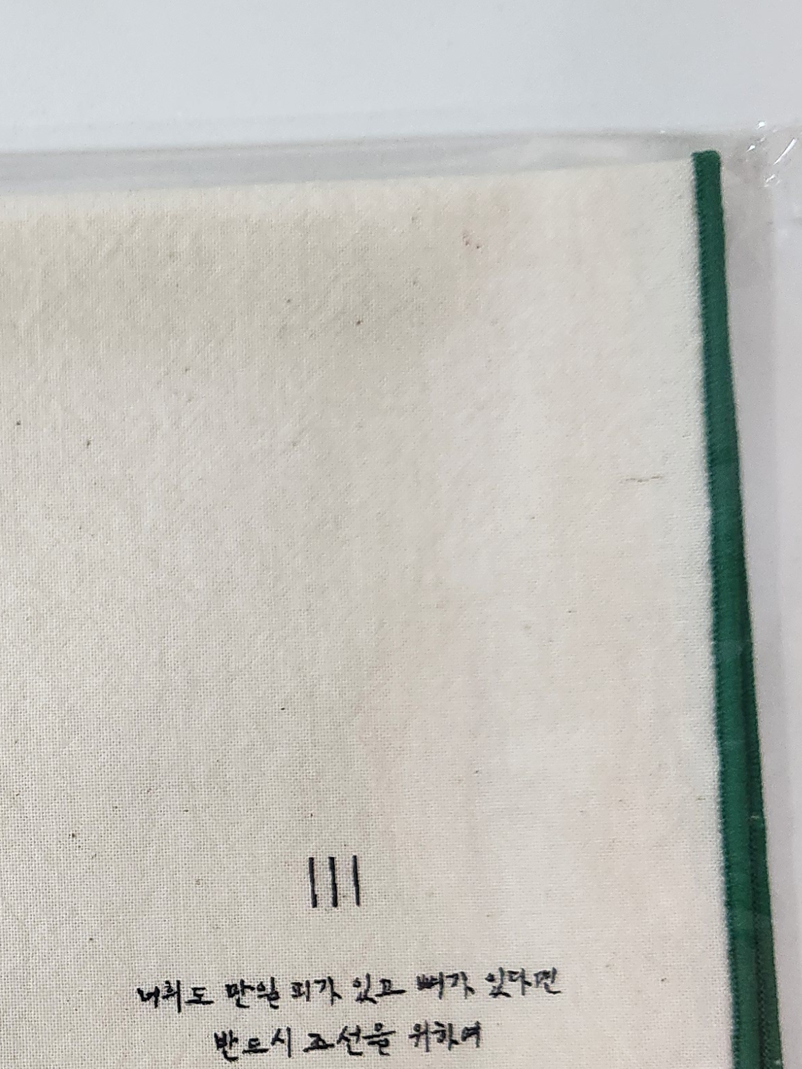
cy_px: 951
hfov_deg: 23.2
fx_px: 1823
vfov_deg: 31.3
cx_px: -103
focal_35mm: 59
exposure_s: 1/120
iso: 200
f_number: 1.8
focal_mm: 5.4
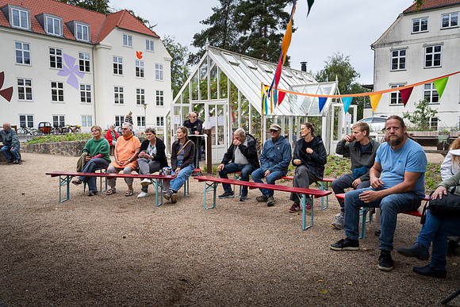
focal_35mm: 27
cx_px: 230
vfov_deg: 48.0
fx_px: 345
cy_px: 154
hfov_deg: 67.4
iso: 100
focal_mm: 27
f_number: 2.8
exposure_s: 1/200
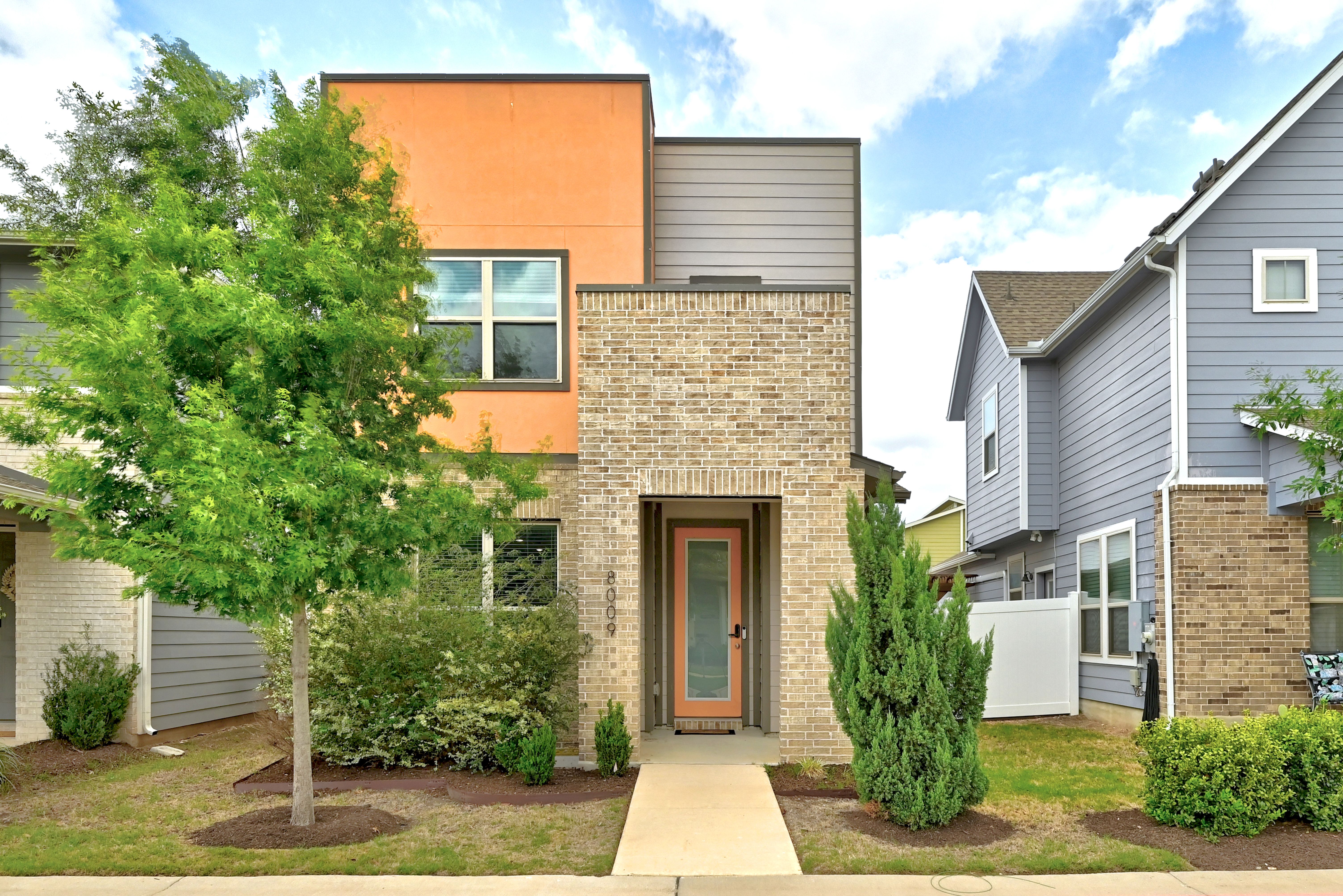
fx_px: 522
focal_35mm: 14
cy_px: 448
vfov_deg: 81.3
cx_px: 672
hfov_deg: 104.2
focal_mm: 14
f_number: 10
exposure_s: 1/160
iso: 400
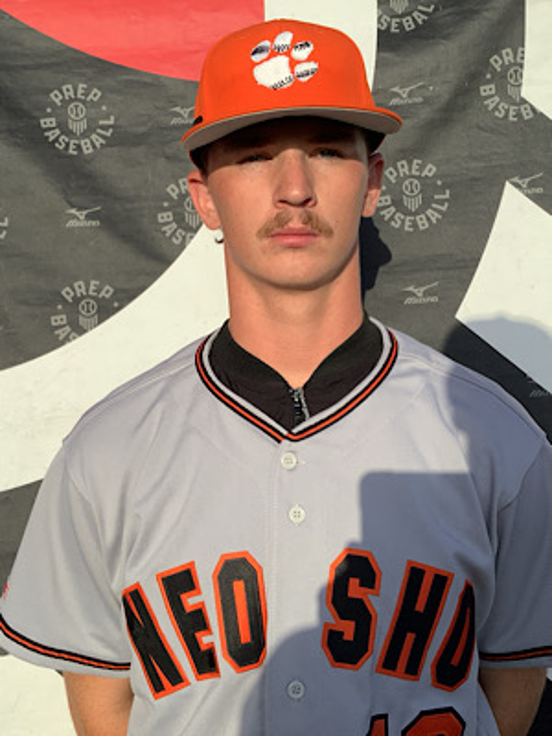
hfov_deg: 45.4
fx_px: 659
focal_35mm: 31
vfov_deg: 58.4
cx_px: 276
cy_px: 368
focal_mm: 3.3
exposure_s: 1/1359
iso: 25
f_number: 2.4
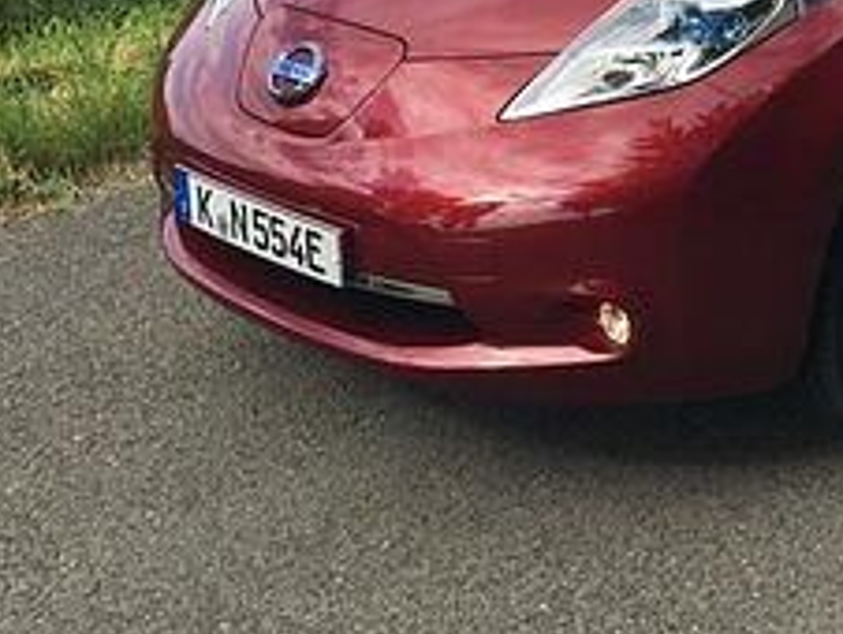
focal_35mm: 82
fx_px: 1999
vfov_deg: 17.2
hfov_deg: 23.1
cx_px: 772
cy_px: -131
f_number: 2.2
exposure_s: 1/1026
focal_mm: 4.15
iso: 25
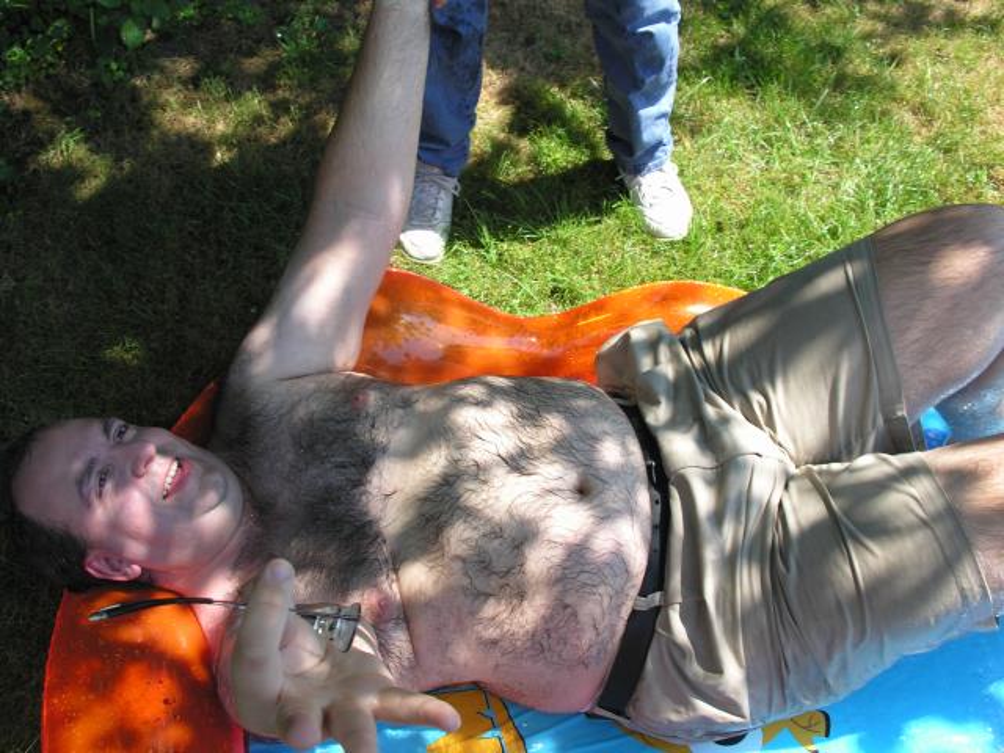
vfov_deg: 40.7
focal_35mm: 35
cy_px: 376
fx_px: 1015
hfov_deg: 52.6
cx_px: 502
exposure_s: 1/123
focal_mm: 8.9
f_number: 4.5
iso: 50
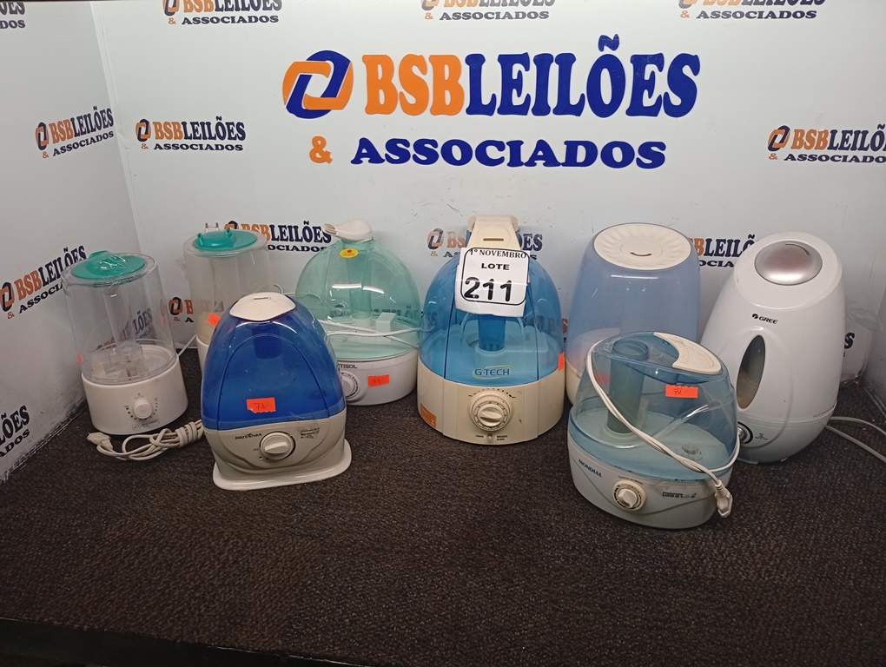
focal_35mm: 27
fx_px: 692
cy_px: 334
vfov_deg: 51.5
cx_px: 443
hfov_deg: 65.2
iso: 191
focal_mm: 3.98
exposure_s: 1/30
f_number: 1.8
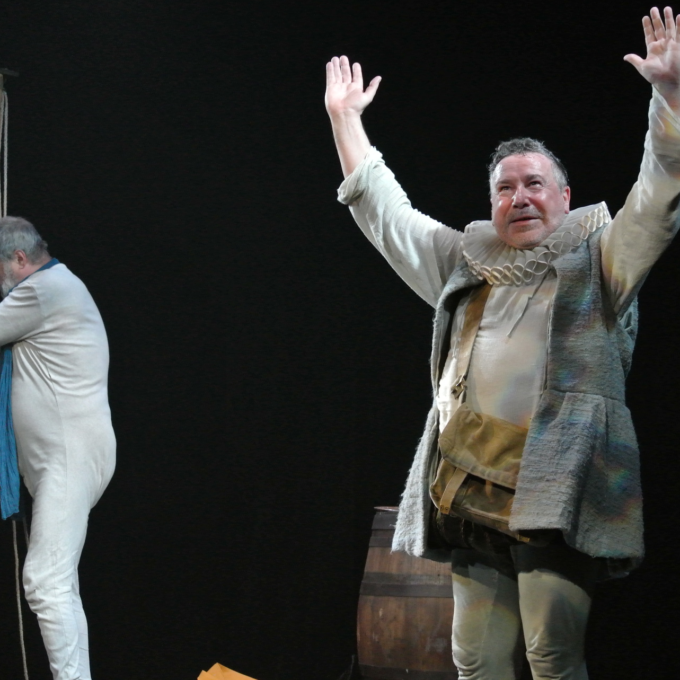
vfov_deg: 16.7
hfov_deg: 16.7
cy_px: 337
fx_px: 2311
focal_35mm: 104
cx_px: 382
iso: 1250
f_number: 3.8
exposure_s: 1/80
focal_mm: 30
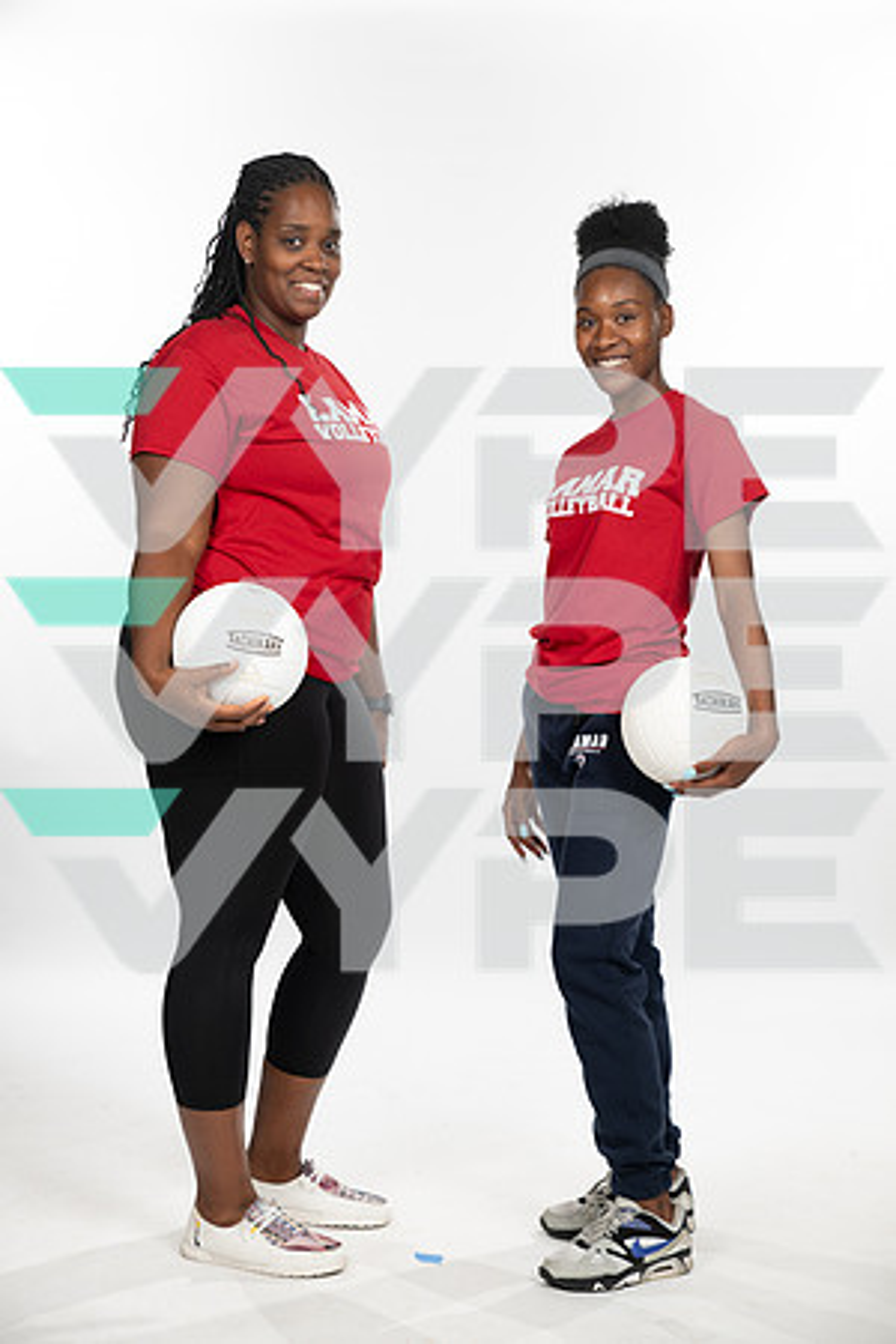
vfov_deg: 34.5
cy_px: 672
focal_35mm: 58
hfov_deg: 23.4
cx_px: 448
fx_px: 2165
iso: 200
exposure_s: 1/250
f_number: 5.6
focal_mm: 58
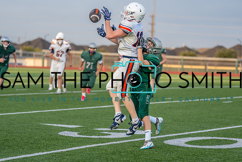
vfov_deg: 10.7
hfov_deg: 16.0
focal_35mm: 128
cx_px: 111
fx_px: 859
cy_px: 87
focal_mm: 117
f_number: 2.8
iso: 640
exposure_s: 1/1600
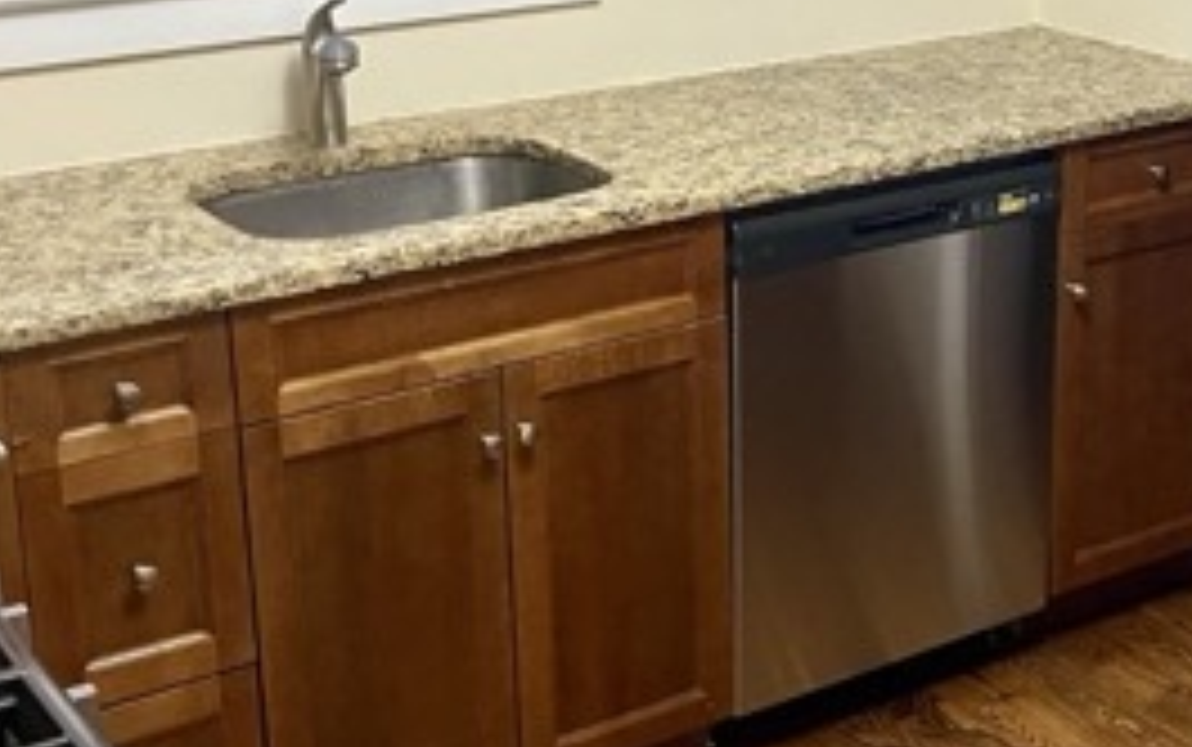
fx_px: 2080
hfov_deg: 31.1
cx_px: 967
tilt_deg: -16.6
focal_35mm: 64
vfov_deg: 20.2
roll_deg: -0.6
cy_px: 198
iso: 400
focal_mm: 5.1
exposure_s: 1/60
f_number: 1.6
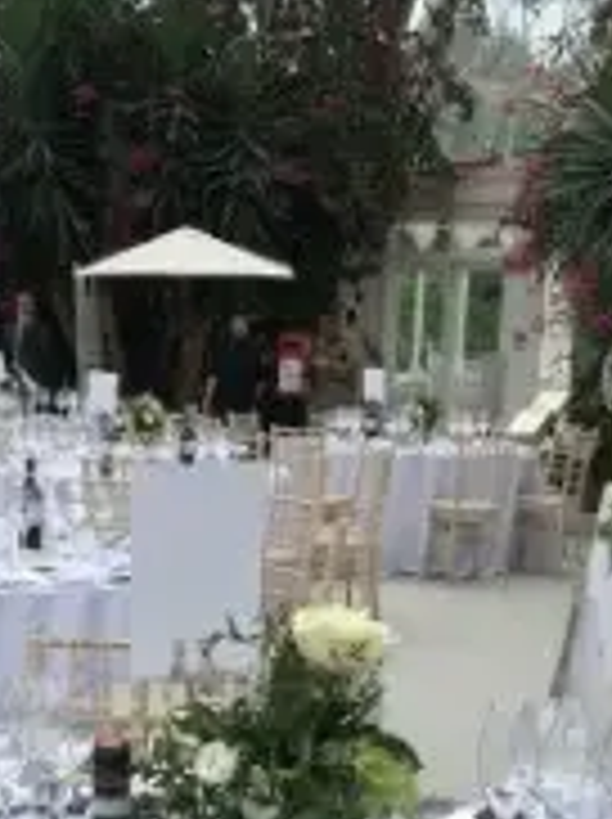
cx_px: 220
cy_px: 783
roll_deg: -0.1
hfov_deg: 19.8
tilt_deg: -13.6
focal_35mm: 74
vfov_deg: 25.3
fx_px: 1749
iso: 20
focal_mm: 4
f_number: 1.8
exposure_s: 1/1412
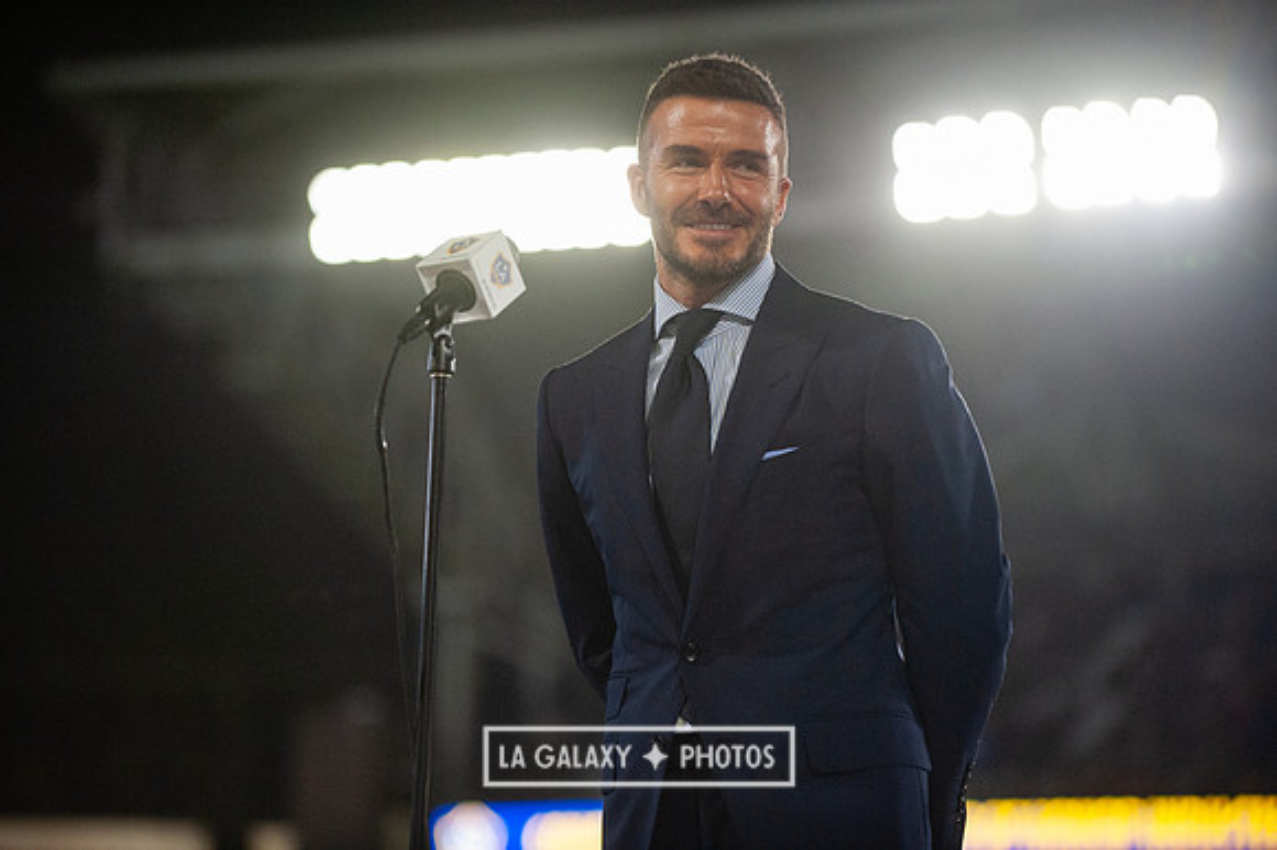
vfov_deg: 10.1
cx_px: 638
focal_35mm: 135
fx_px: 4786
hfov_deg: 15.2
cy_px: 425
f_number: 2.8
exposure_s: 1/3200
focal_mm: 135
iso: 3200
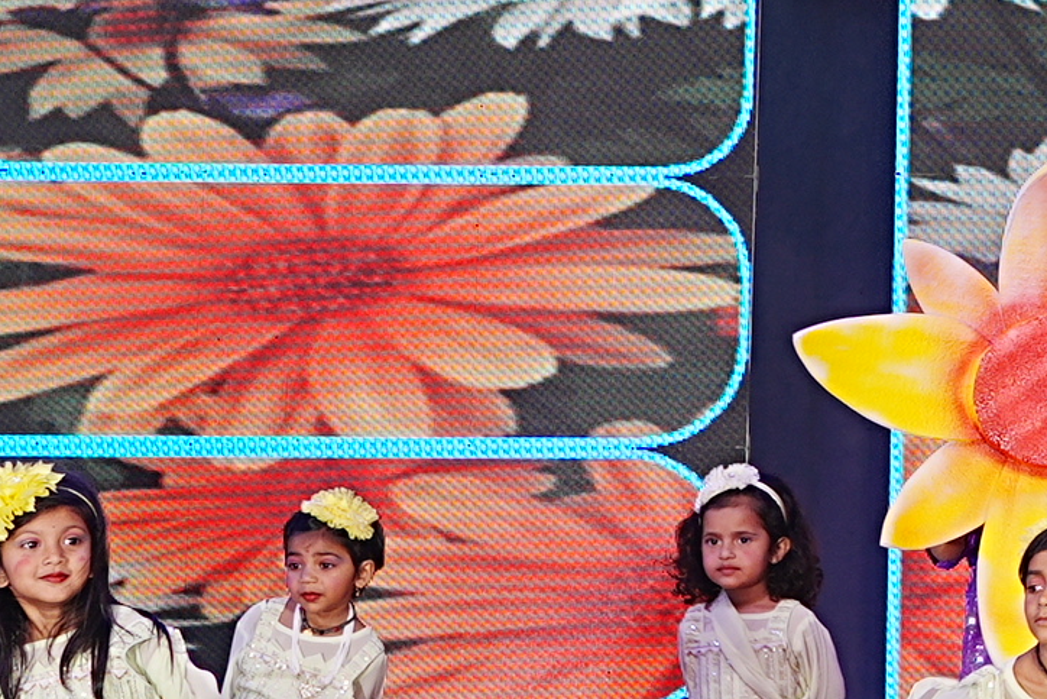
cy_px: -61
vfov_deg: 7.2
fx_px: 5556
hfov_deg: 10.1
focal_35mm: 191
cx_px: 1961
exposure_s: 1/125
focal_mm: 30
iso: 160
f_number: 5
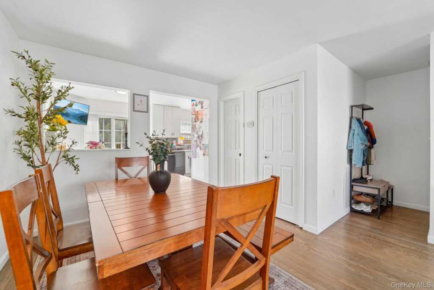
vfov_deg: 81.2
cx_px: 217
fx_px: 169
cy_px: 145
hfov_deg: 104.2
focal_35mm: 14
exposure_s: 1/30
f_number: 8
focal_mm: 14
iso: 400
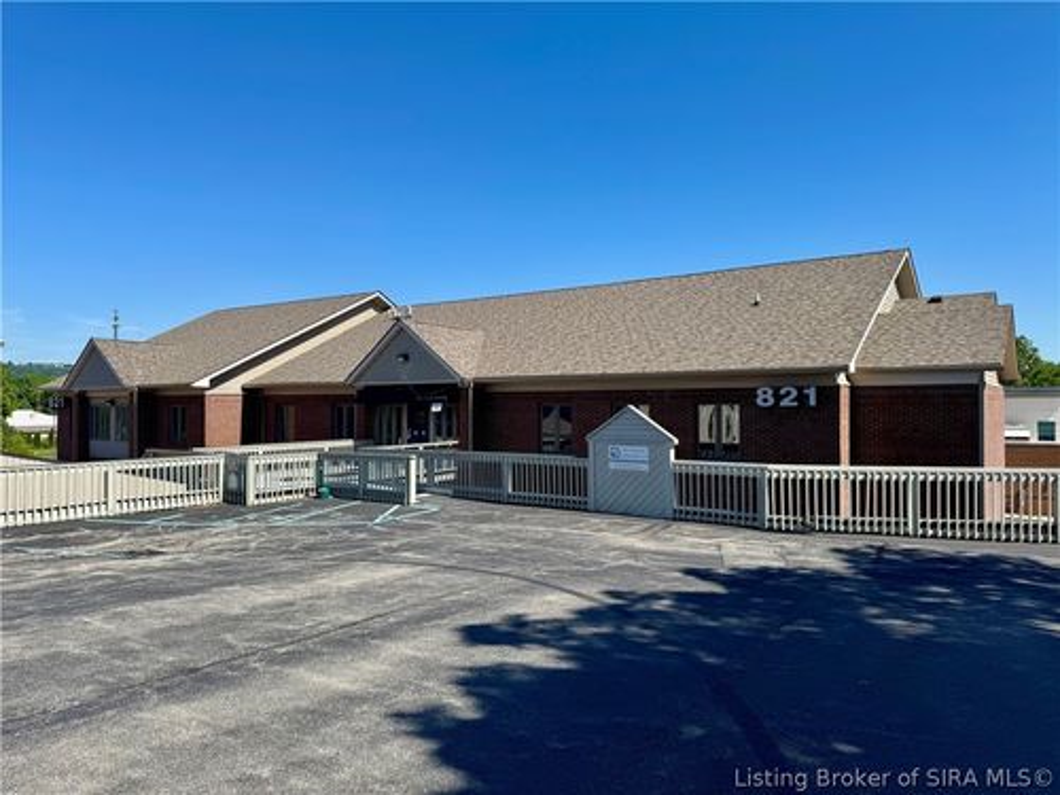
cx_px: 530
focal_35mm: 24
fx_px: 735
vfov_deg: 56.8
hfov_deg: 71.6
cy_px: 398
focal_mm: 6.76
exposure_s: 1/4049
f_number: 1.78
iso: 80
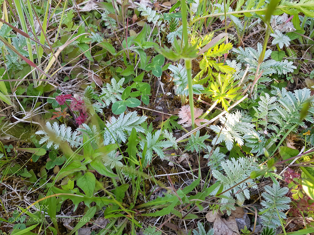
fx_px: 236
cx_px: 157
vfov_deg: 53.1
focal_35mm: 26
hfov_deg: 67.3
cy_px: 118
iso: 40
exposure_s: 1/114
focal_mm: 4.2
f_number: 1.7
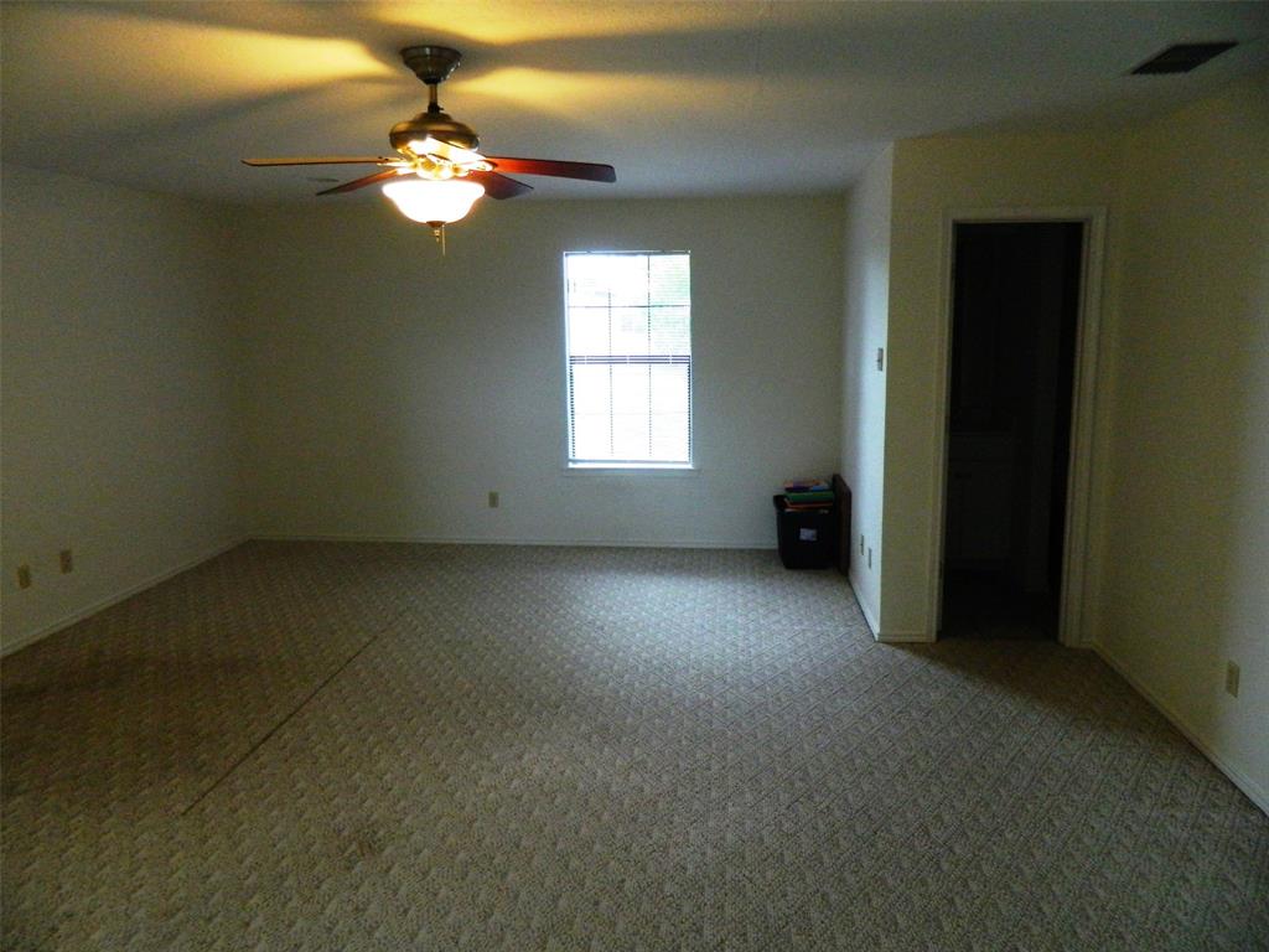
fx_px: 916
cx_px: 634
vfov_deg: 54.9
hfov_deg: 69.4
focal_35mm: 25
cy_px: 476
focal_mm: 4.5
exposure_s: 1/60
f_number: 3.1
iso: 400
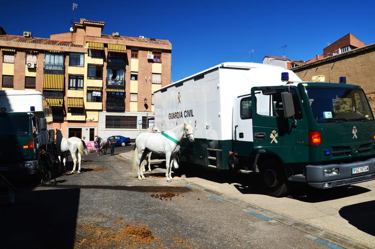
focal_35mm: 27
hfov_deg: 67.5
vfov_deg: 47.7
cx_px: 188
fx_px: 281
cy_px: 124
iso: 250
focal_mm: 18
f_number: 10
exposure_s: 1/250
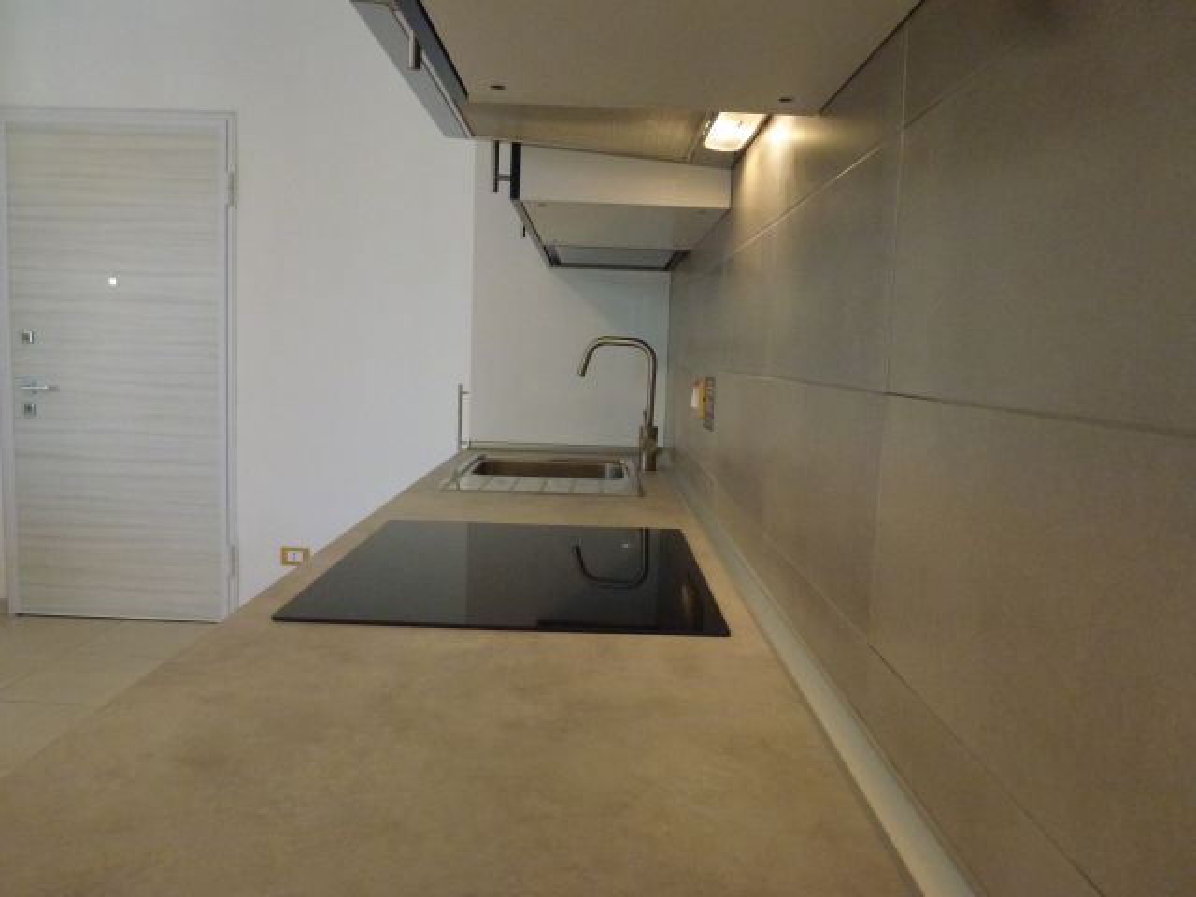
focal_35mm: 25
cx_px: 598
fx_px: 864
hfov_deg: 69.4
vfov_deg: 54.9
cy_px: 448
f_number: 3.3
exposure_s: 1/60
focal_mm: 4.3
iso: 400
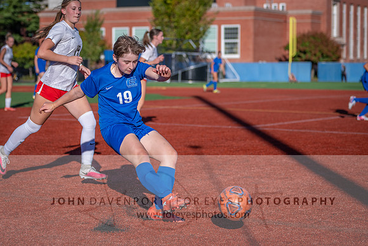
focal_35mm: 97
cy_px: 95
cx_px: 125
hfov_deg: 21.0
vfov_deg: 14.1
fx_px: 991
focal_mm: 70
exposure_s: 1/3200
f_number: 2.8
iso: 160
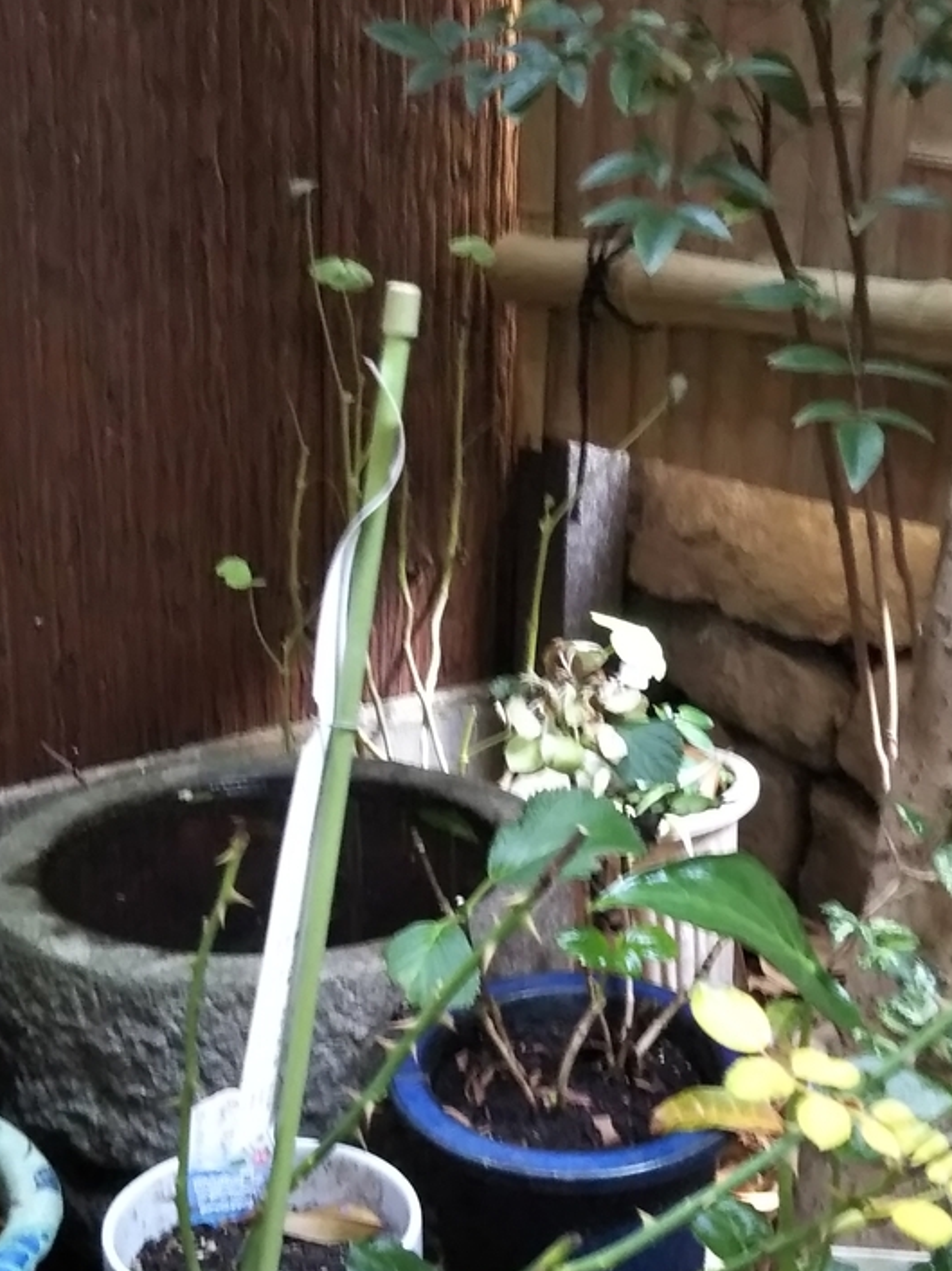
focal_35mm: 51
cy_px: 790
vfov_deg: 37.3
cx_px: 484
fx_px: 1871
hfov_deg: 28.5
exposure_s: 1/10
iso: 400
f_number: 2.2
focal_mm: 4
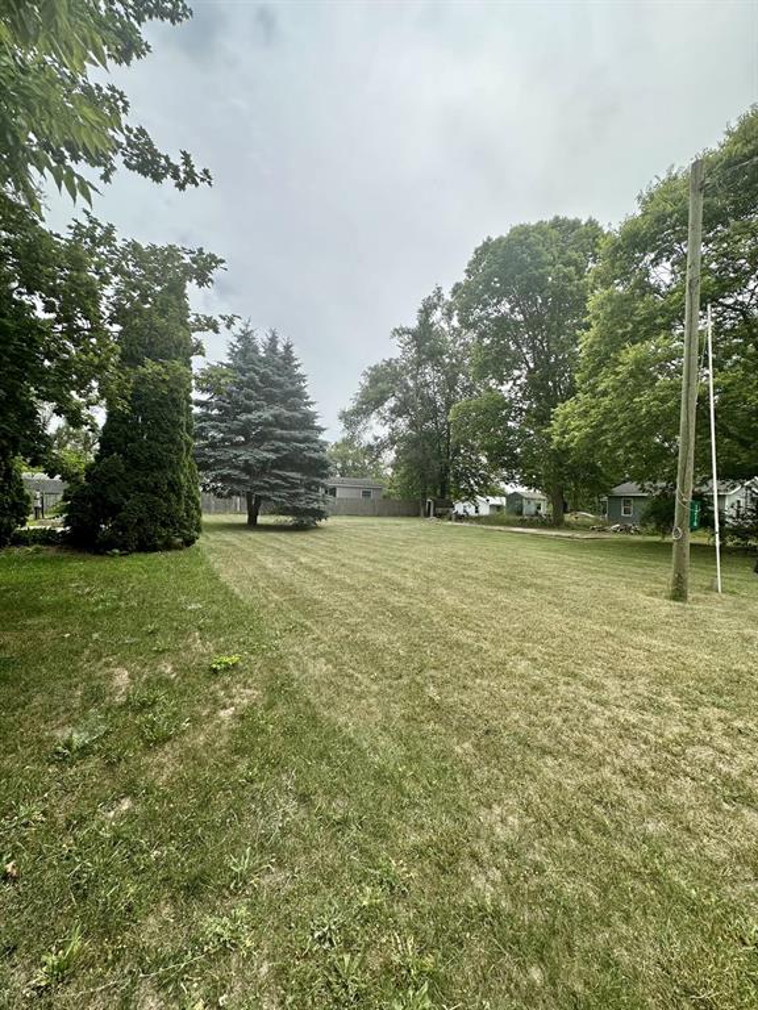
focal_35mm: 14
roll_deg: -2.1
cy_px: 505
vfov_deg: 102.1
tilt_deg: +0.6
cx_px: 379
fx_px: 409
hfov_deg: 85.7
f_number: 2.2
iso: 50
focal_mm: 2.22
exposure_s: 1/1490
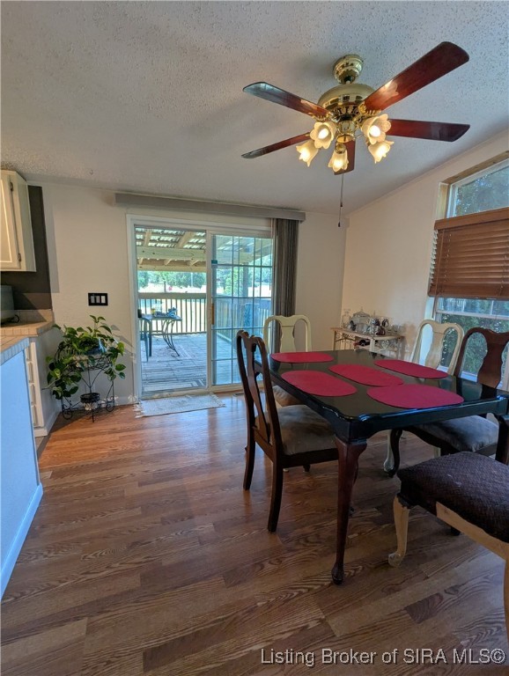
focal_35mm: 16
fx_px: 313
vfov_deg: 94.4
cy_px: 338
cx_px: 254
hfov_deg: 78.2
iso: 115
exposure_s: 1/120
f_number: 2.2
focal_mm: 2.35
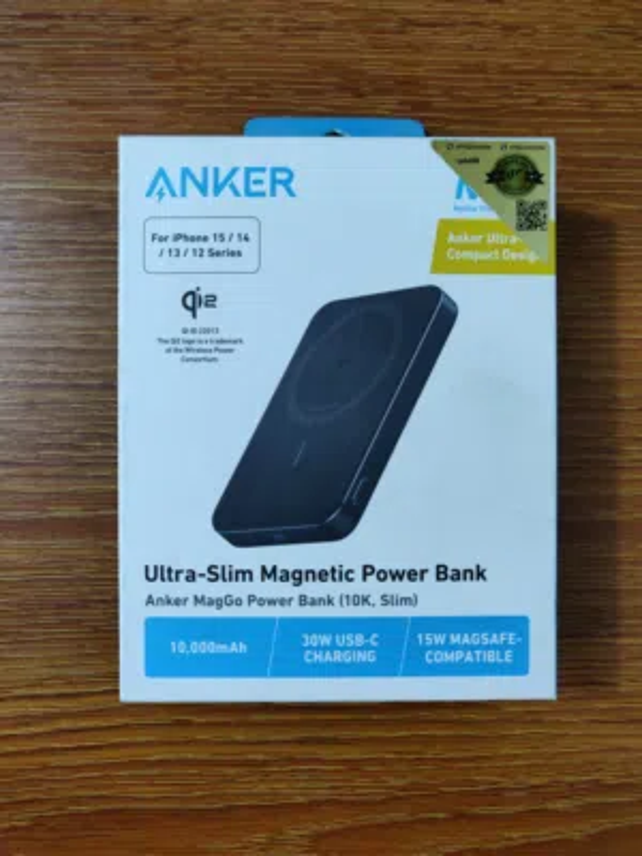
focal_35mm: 25
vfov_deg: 69.4
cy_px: 428
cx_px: 321
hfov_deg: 54.9
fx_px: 618
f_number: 1.7
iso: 500
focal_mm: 4.25
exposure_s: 1/33
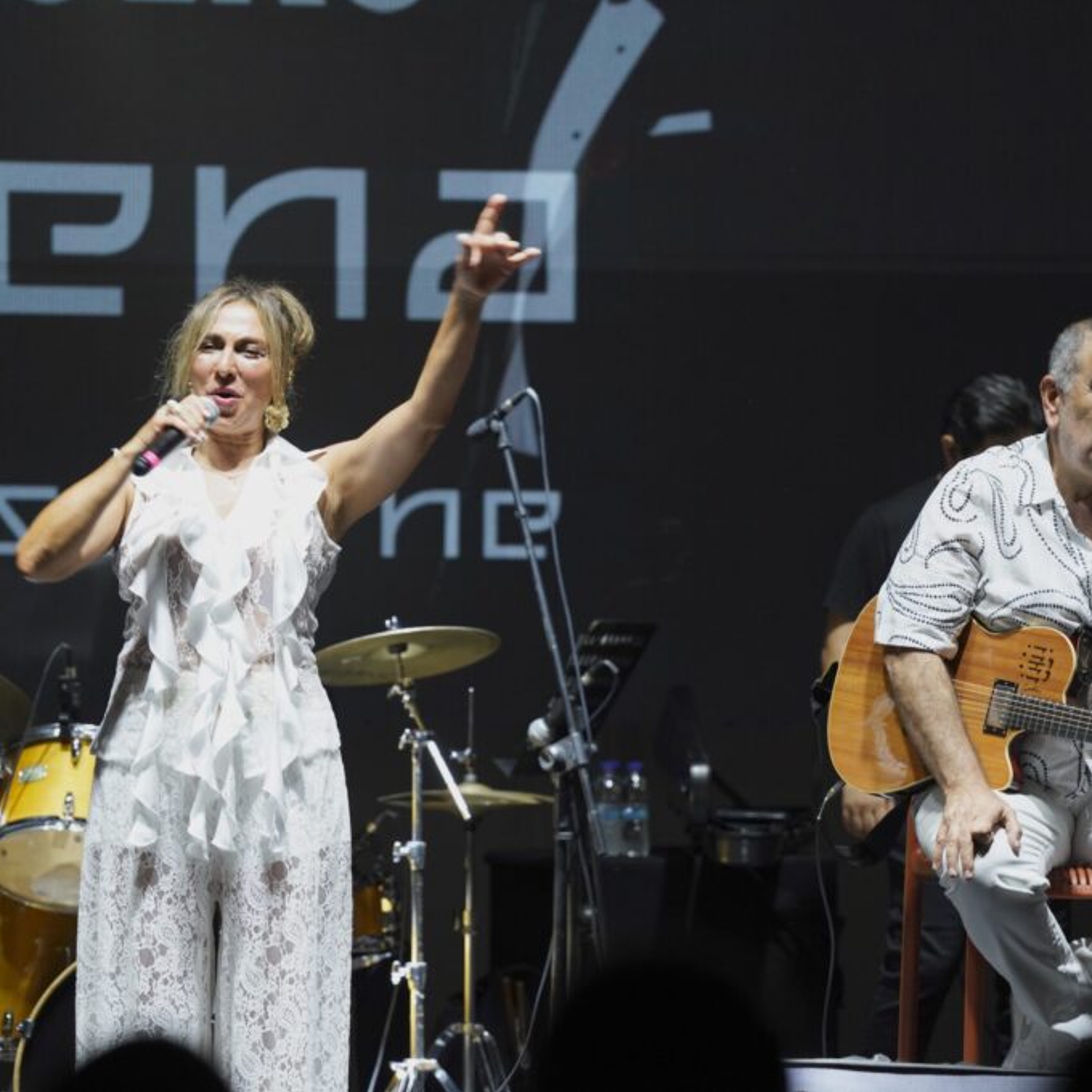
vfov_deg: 9.1
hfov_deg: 9.1
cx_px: 642
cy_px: 545
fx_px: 6853
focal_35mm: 192
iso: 1000
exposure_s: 1/100
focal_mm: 150
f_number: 2.8
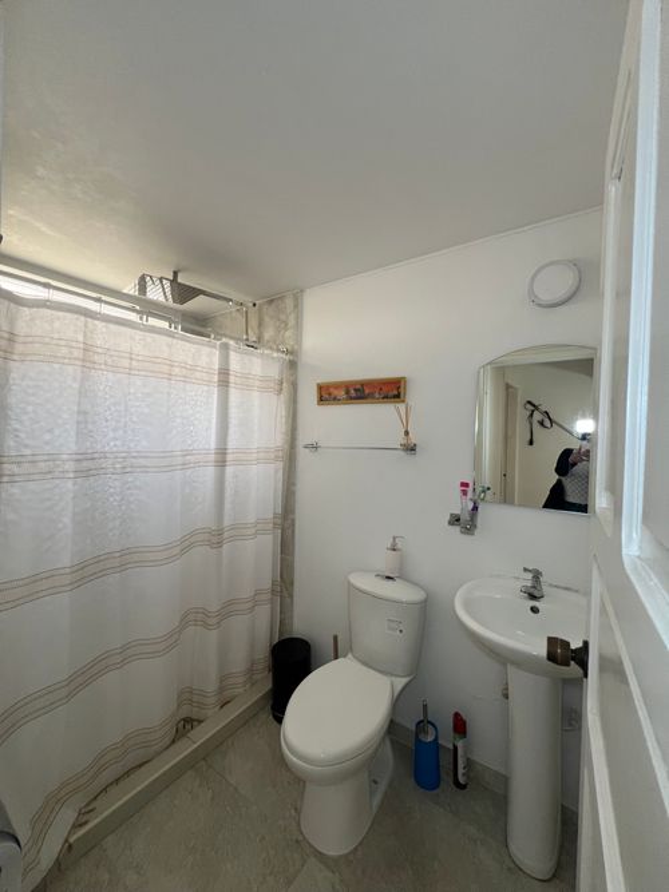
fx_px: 335
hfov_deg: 89.9
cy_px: 446
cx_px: 334
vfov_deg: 106.2
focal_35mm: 13
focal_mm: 1.57
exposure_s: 1/120
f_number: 1.8
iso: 125
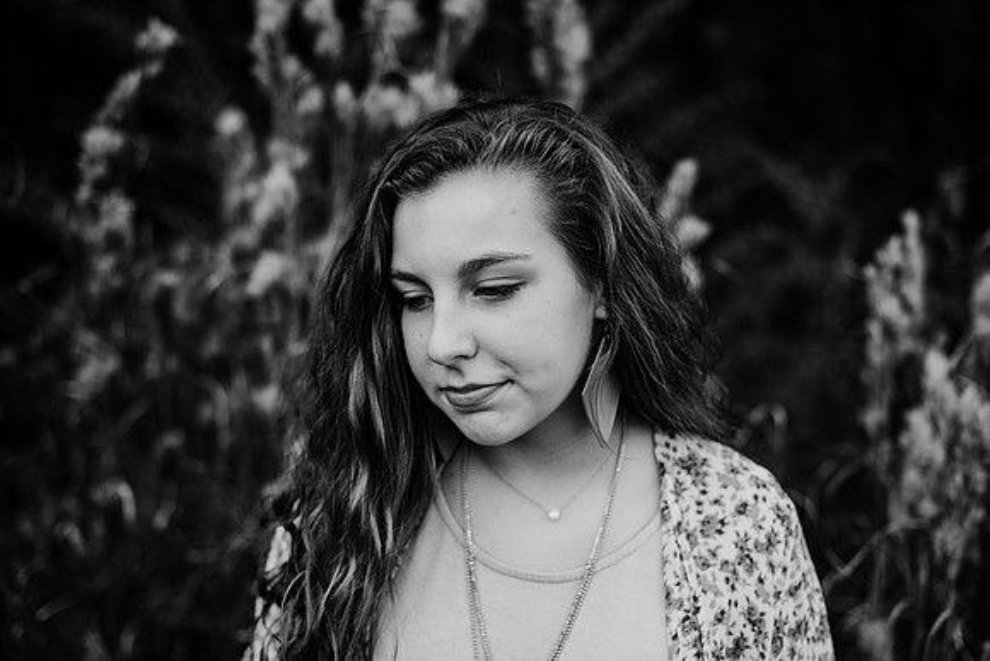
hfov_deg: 39.6
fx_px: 1375
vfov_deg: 27.0
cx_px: 495
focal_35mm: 50
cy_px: 330
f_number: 2.2
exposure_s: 1/1600
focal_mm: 50
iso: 200
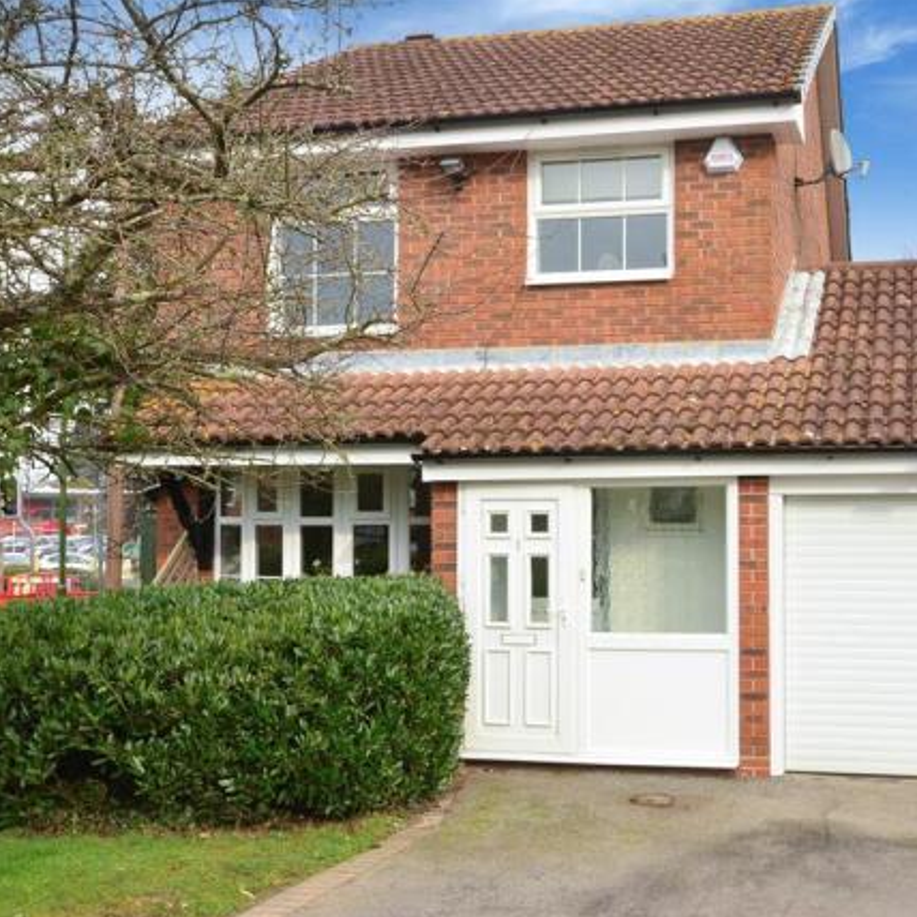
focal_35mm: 39
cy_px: 461
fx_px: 1169
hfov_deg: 42.4
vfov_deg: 42.8
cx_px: 596
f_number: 13
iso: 640
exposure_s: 1/80
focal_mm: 20
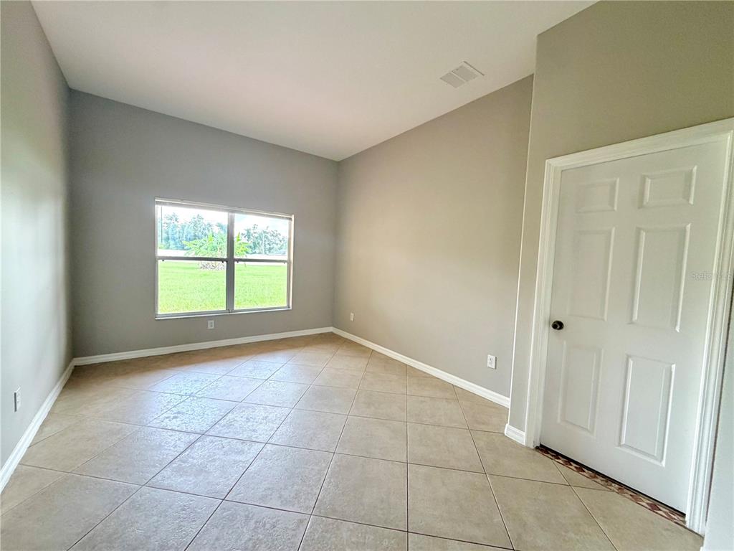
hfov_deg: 102.1
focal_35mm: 14
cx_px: 367
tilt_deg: -3.6
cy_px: 276
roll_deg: -3.0
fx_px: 297
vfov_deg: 85.7
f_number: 2.2
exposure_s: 1/121
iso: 160
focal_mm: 2.22
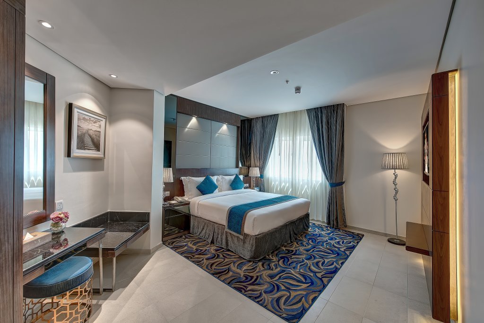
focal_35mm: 14
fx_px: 188
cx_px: 242
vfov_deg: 81.2
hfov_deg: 104.2
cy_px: 162
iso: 100
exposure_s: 1/4
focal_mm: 14
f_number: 8
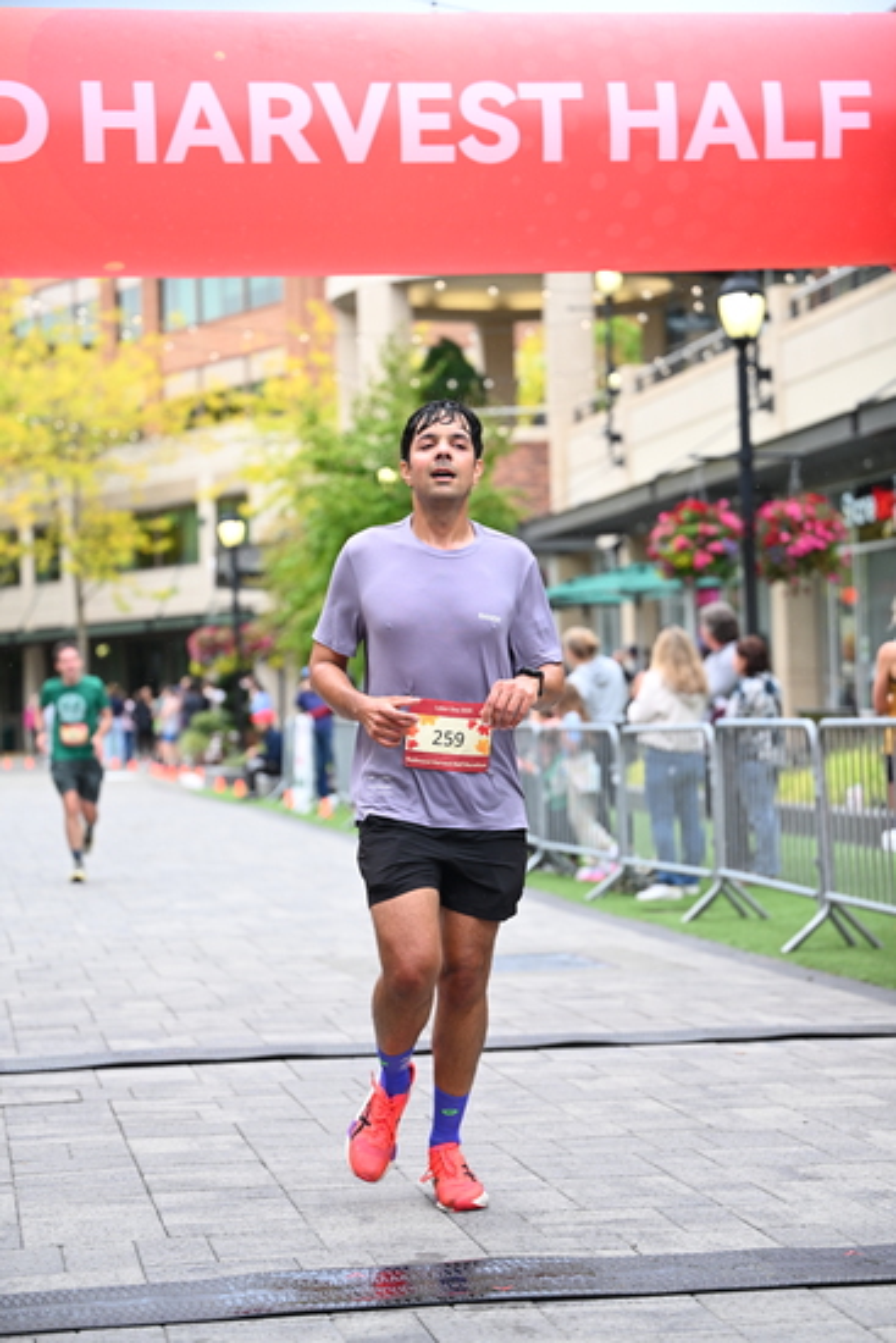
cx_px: 448
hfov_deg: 17.3
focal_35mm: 79
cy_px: 672
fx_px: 2947
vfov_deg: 25.7
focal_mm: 79
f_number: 2.8
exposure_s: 1/1600
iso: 1250
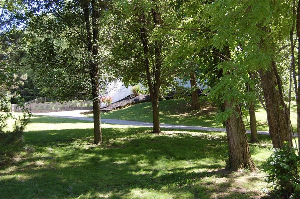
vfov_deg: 28.0
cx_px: 150
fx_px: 399
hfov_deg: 41.2
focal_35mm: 48
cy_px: 100
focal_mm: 32
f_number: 5.6
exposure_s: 1/125
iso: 220
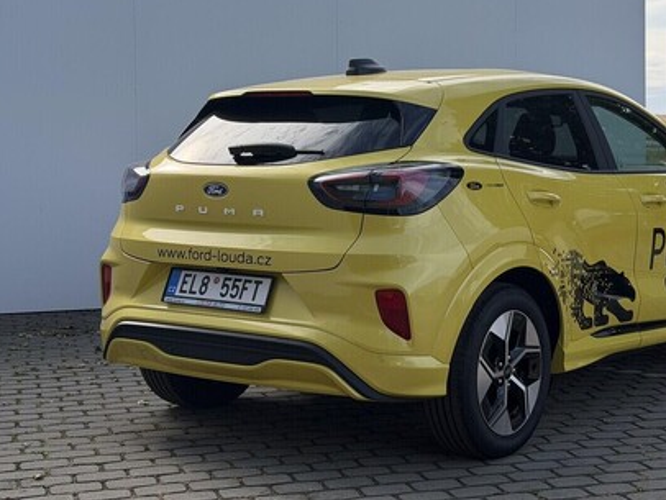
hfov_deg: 29.6
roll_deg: +1.0
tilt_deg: -1.2
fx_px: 1251
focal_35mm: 65
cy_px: 186
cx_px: 436
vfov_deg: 22.6
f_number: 1.78
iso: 64
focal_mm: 6.76
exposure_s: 1/2667
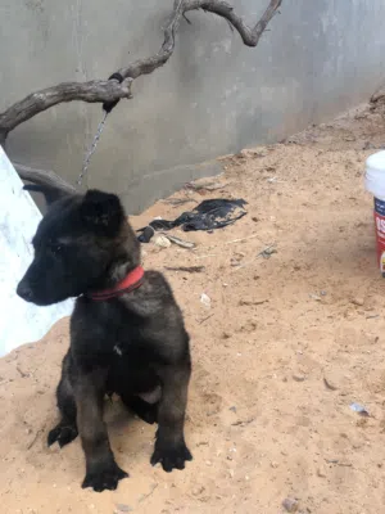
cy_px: 257
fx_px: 845
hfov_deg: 25.7
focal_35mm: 57
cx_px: 192
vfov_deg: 33.8
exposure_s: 1/30
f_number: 2.8
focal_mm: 6.6
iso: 20
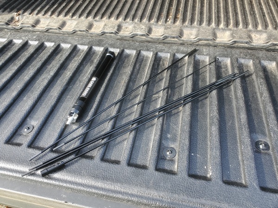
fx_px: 209
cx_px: 139
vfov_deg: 53.1
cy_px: 104
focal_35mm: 26
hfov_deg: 67.3
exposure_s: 1/120
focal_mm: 4.3
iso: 50
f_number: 2.4
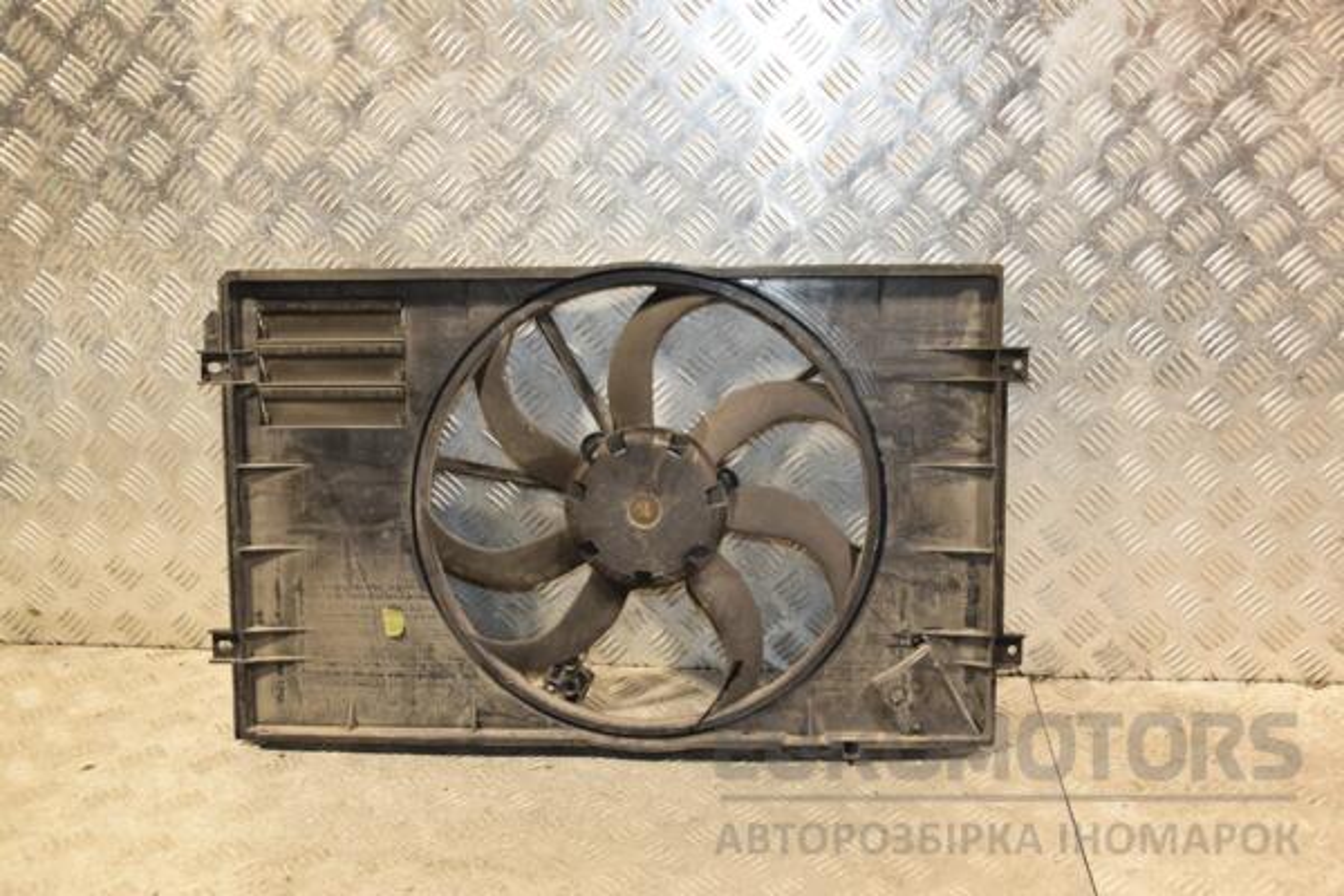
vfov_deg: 36.9
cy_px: 448
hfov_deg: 53.1
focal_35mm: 36
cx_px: 672
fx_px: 1344
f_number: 5
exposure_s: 1/125
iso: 800
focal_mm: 24
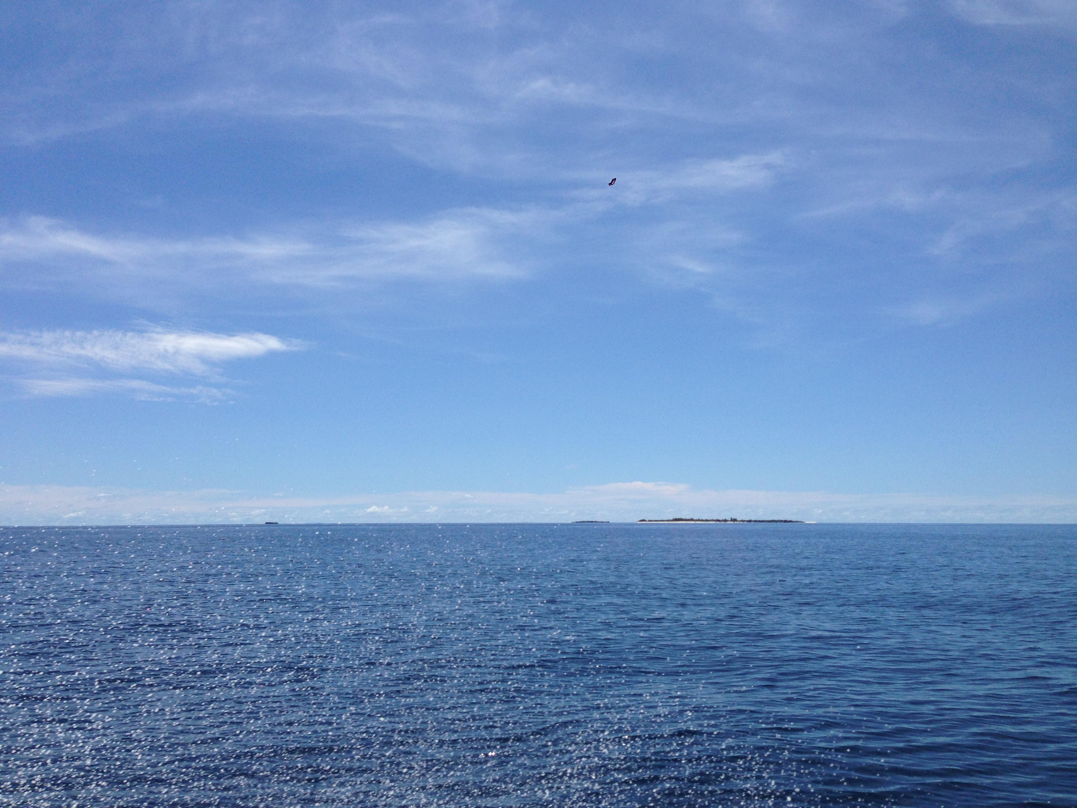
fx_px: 1027
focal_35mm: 33
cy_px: 404
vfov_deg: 42.9
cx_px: 538
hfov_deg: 55.4
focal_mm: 4.12
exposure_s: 1/3623
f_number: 2.4
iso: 50
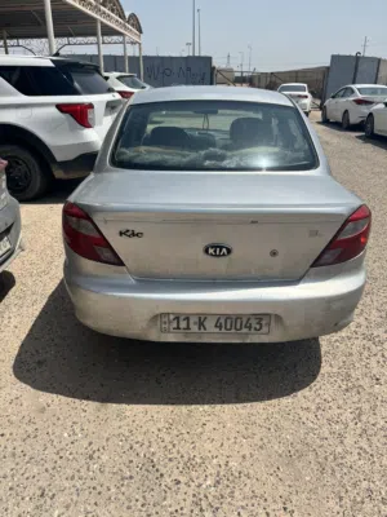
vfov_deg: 67.3
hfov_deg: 53.1
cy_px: 258
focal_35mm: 26
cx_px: 194
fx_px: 388
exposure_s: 1/5848
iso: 50
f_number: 1.6
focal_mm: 5.1
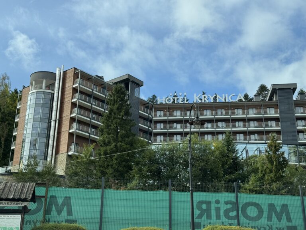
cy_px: 115
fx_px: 424
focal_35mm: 48
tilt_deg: +20.9
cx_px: 153
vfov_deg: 30.3
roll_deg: -0.9
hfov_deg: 39.7
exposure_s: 1/1984
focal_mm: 6.76
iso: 64
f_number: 1.78
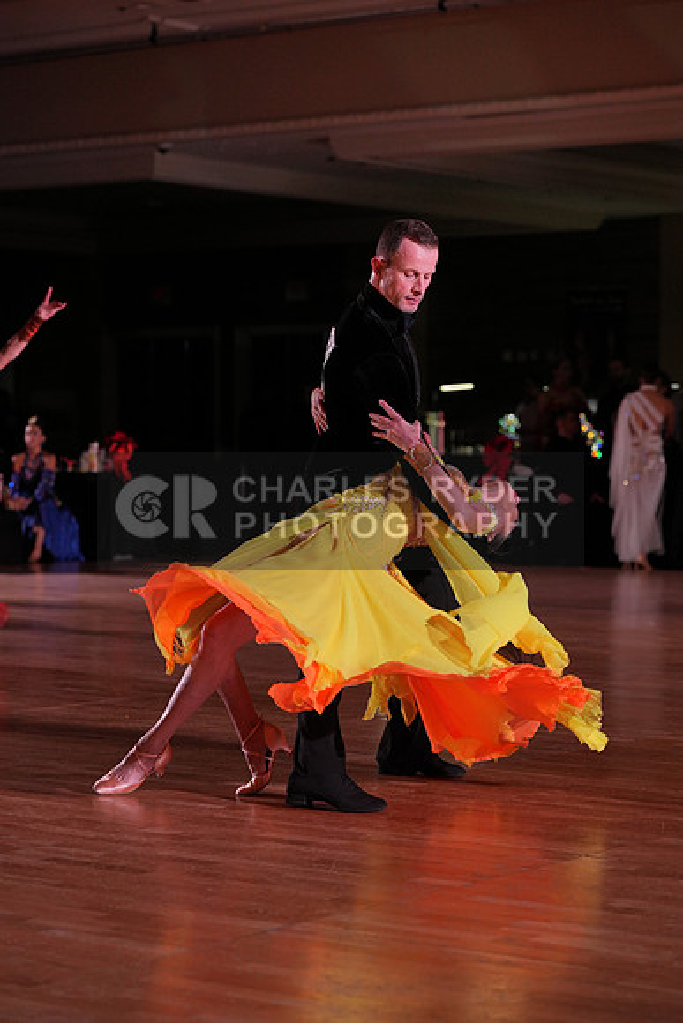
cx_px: 342
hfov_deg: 15.5
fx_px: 2503
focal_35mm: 88
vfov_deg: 23.1
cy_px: 512
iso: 1000
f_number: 4
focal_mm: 88
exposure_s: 1/500
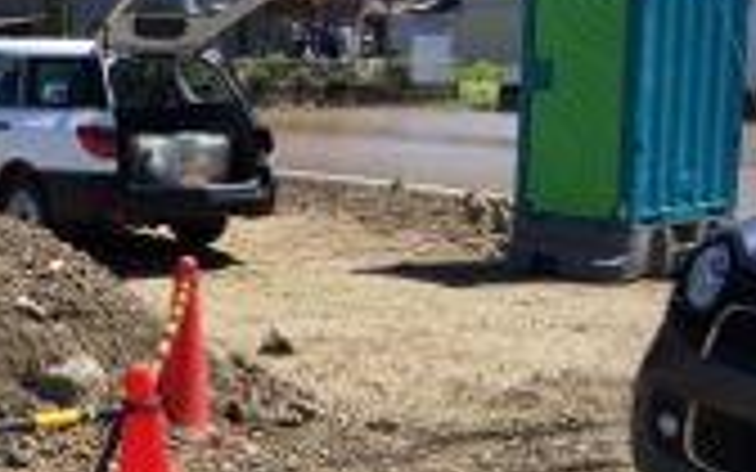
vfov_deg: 17.9
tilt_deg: -7.0
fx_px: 1504
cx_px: -140
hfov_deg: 25.5
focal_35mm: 73
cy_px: 247
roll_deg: -0.9
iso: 32
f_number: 2.2
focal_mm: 4.15
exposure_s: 1/1522
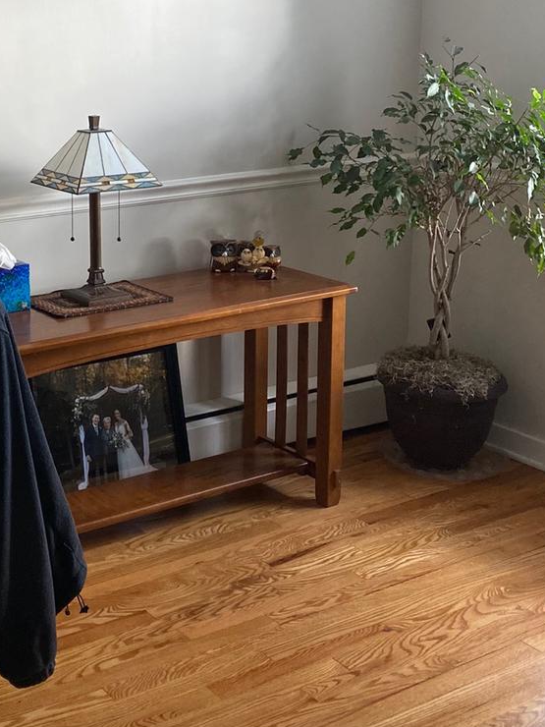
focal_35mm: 54
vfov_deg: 34.9
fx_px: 1134
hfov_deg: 25.6
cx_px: -7
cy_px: 203
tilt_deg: -9.3
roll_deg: +0.5
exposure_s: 1/121
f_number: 1.8
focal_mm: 4.25
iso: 125
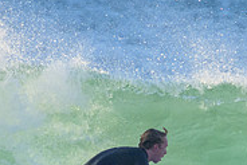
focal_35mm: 2847
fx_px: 19548
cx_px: 152
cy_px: 187
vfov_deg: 0.5
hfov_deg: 0.7
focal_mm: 800
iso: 3600
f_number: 11
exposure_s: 1/1000
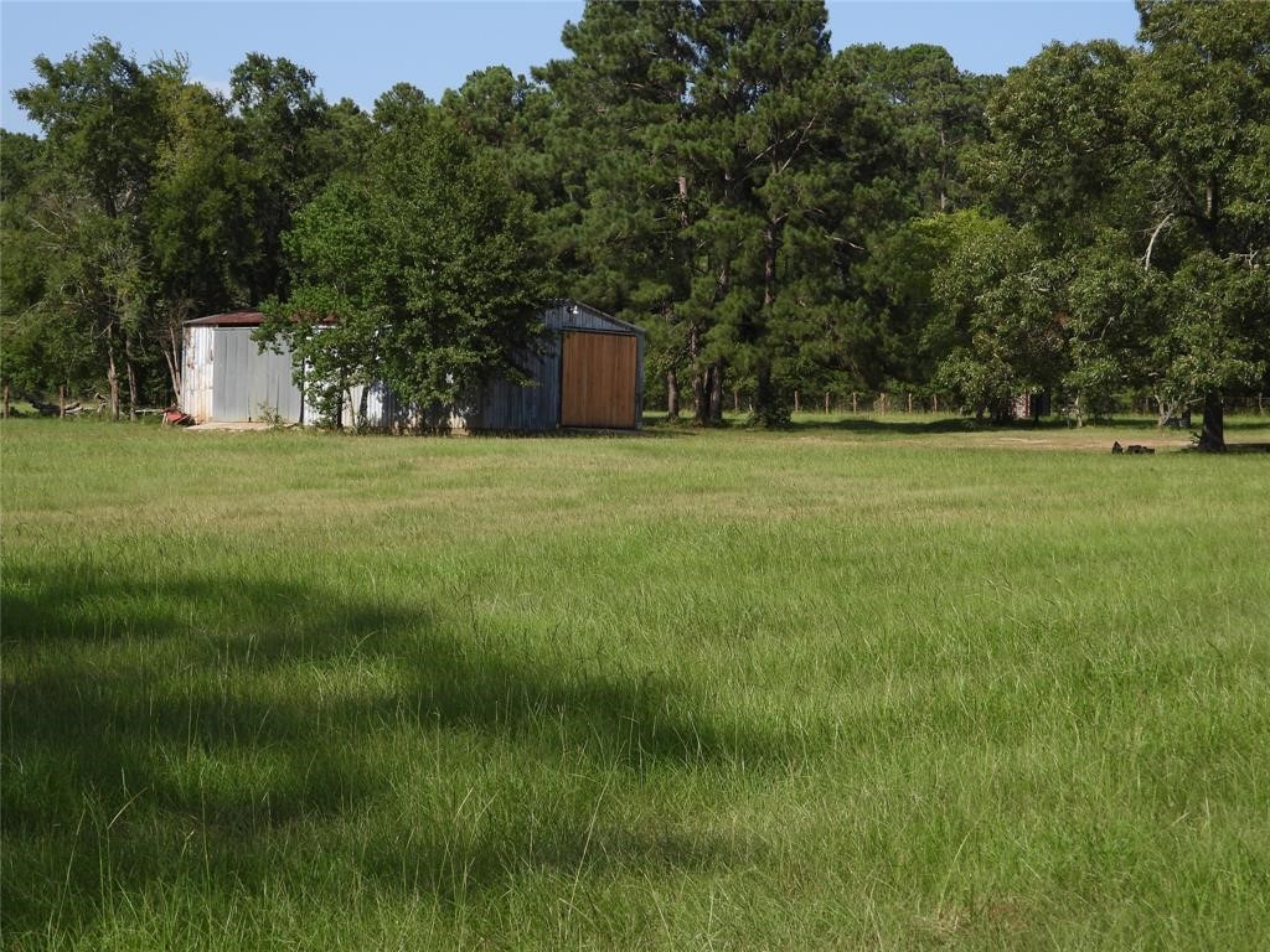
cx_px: 635
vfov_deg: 18.4
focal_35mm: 80
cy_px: 476
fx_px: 2935
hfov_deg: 24.4
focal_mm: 14.4
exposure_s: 1/1000
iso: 100
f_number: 3.5
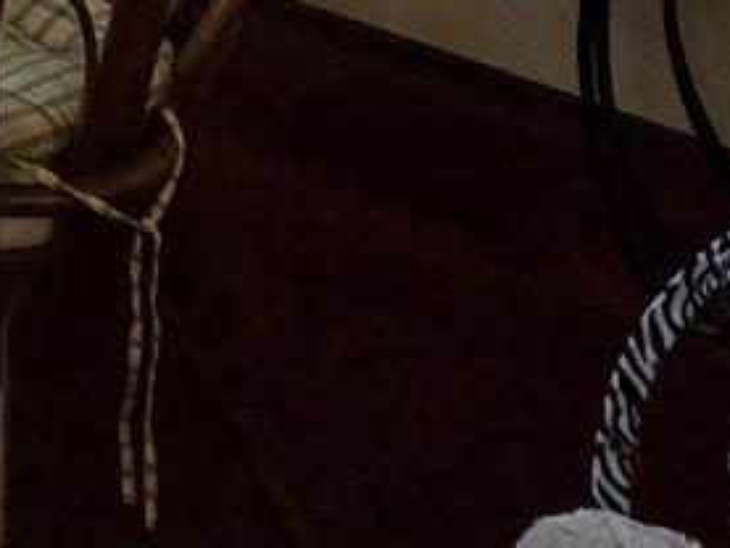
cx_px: -559
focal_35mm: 75
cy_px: -464
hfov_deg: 19.7
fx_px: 1582
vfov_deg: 16.3
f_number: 2.2
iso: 640
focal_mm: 2.2
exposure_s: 1/60
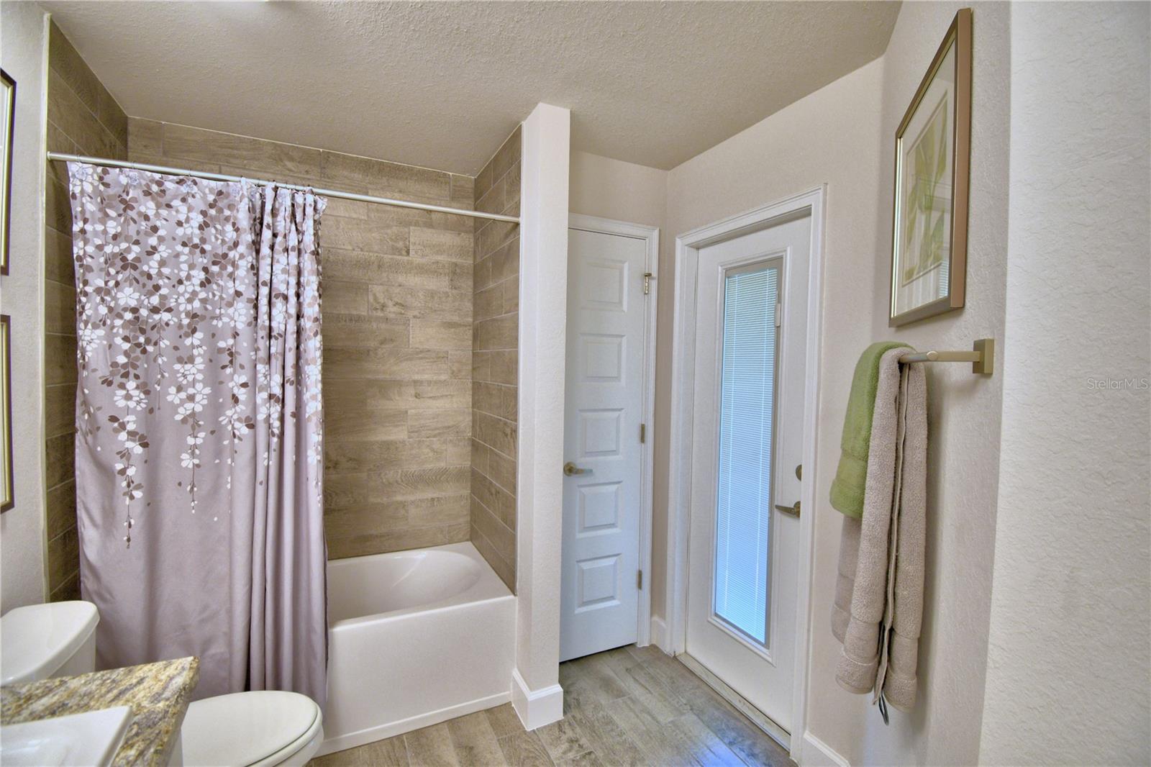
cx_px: 576
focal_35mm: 15
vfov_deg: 77.3
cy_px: 384
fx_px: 479
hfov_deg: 100.4
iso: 400
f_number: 4.5
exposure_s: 1/40
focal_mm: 10
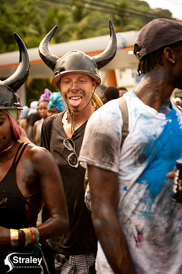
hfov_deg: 18.1
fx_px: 570
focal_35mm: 75
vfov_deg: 27.0
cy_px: 137
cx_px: 91
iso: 320
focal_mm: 75
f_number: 5
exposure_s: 1/320
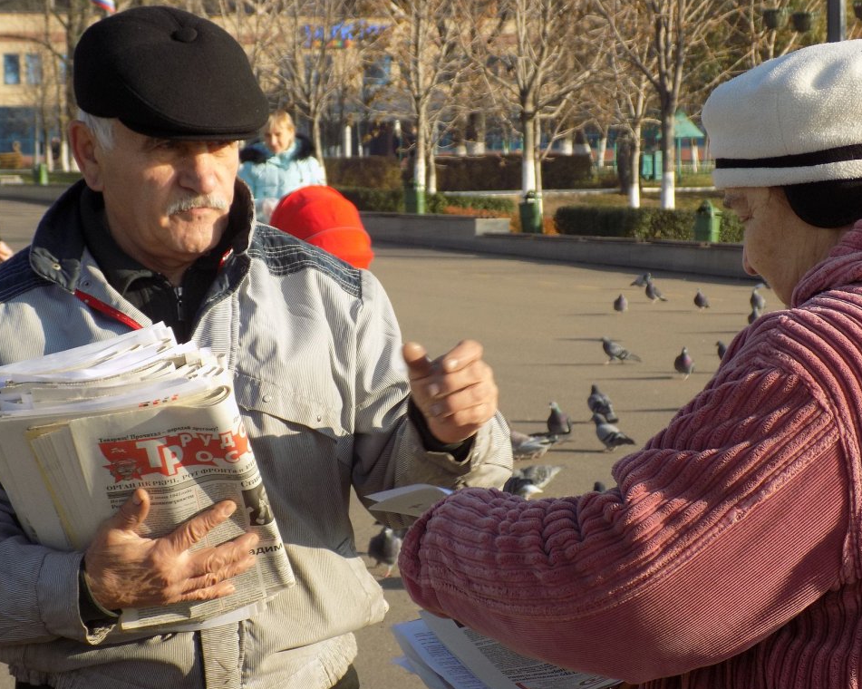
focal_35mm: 102
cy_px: 345
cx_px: 414
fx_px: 2601
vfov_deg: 15.1
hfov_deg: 18.8
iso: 80
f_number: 4.6
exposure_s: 1/320
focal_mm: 17.2
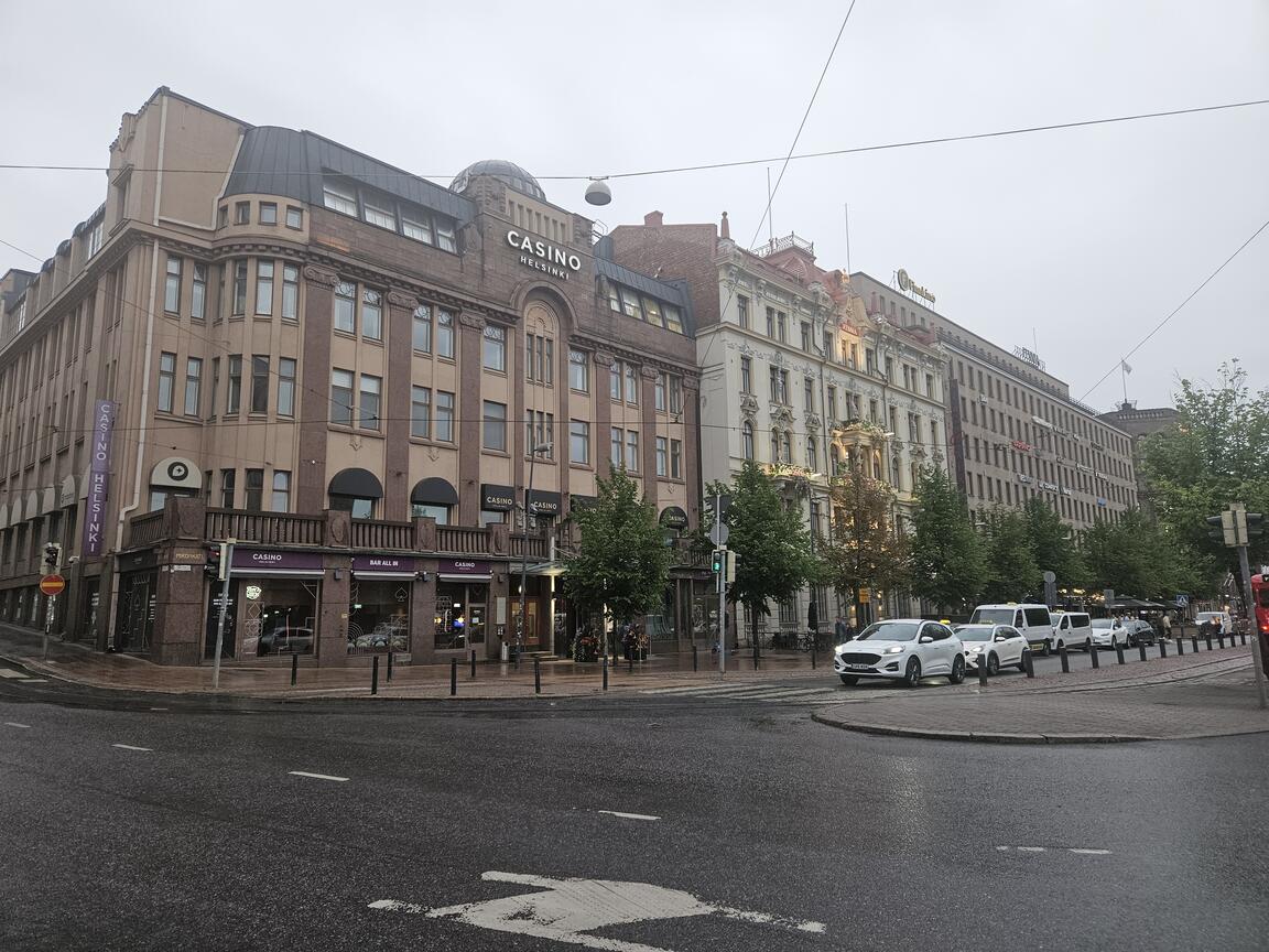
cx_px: 634
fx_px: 843
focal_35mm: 23
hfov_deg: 73.9
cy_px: 476
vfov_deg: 58.9
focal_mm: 5.4
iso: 200
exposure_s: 1/359
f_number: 1.8
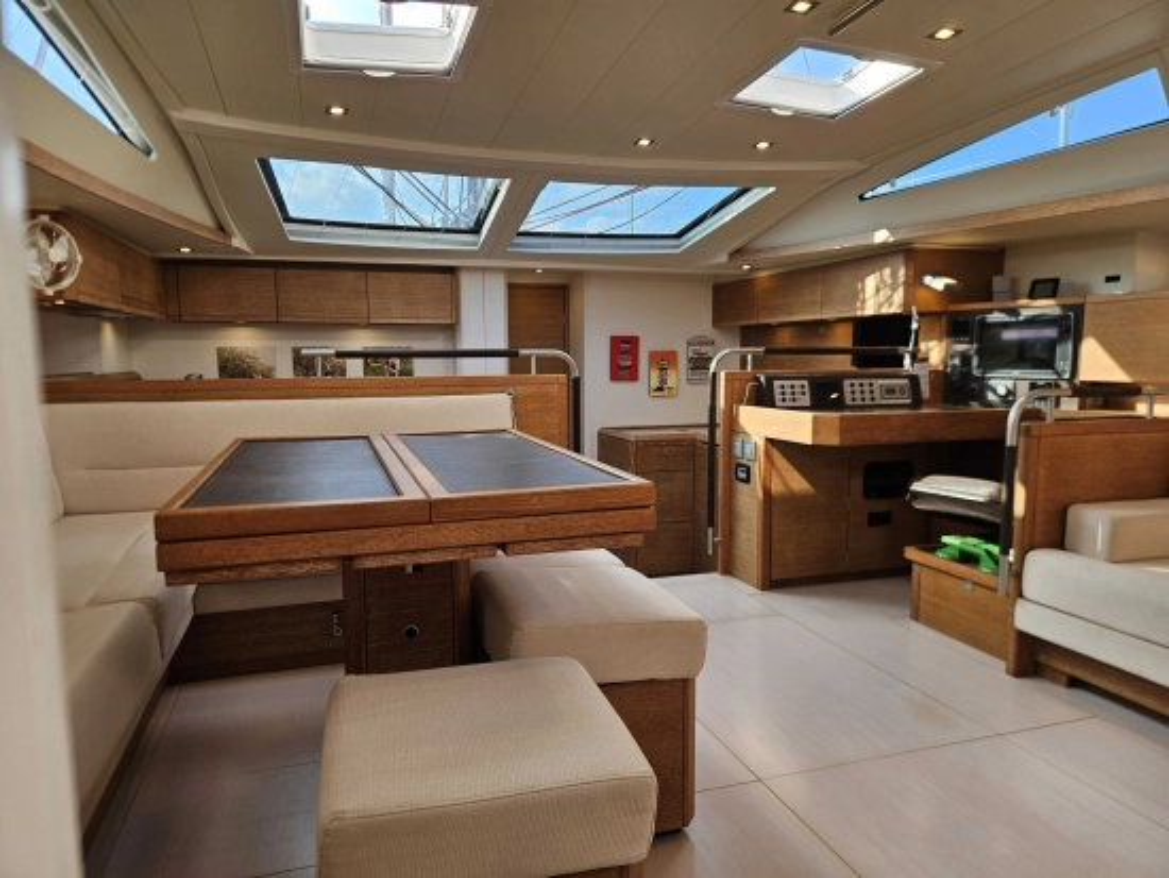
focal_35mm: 23
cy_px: 439
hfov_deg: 73.9
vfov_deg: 58.9
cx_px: 584
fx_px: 777
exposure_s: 1/100
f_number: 1.8
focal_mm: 5.4
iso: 32
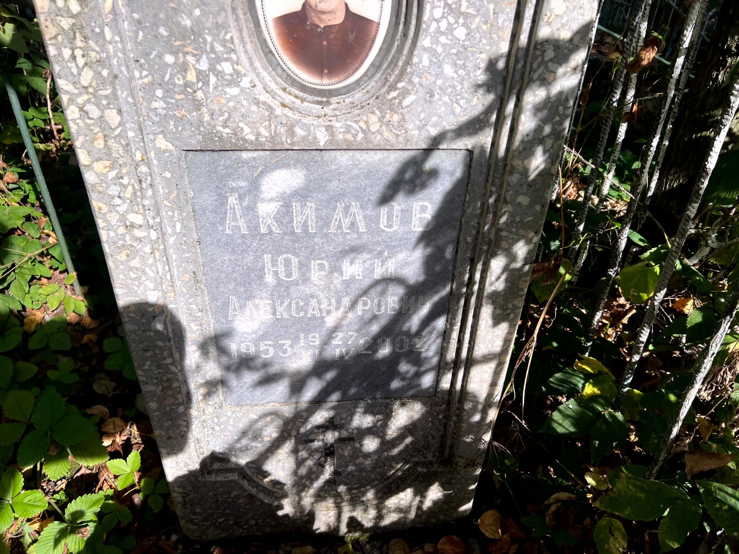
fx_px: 555
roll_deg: -4.6
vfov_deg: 53.1
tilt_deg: -34.6
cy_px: 277
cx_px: 370
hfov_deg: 67.3
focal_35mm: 26
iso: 50
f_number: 1.5
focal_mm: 5.7
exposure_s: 1/1779
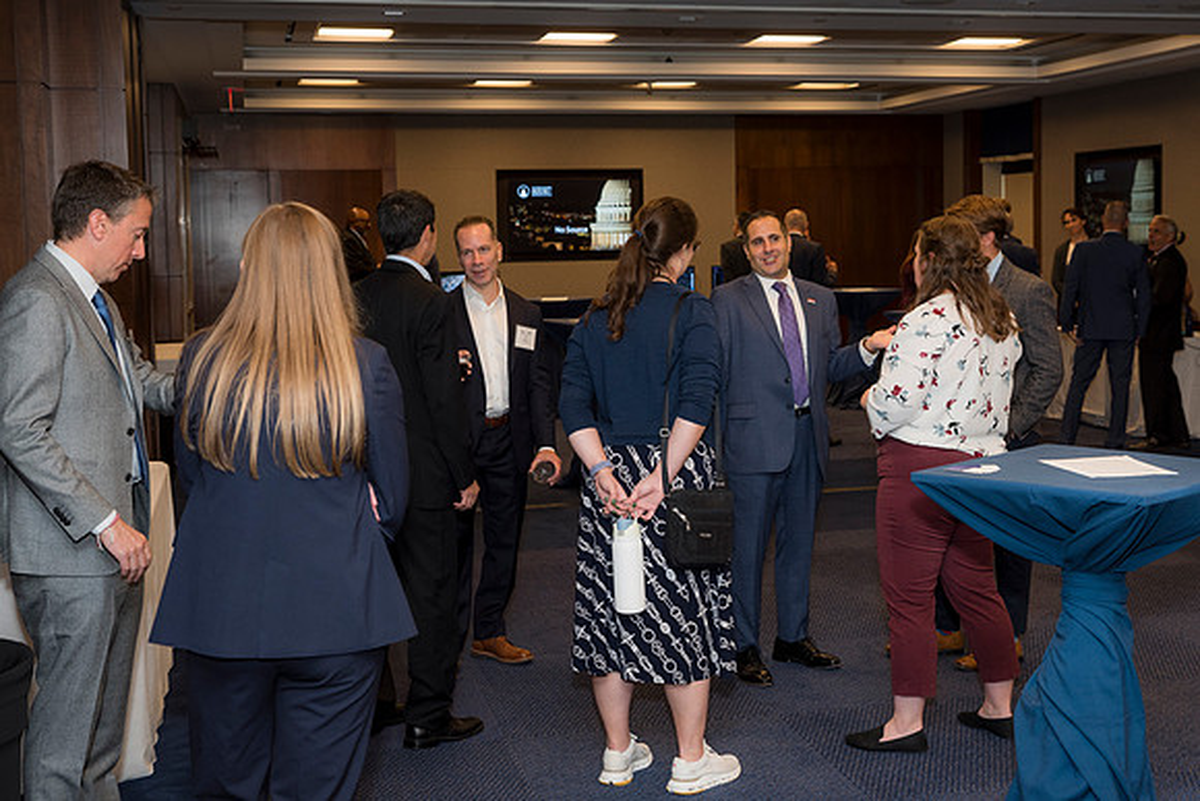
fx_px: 1534
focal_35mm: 46
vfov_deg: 29.3
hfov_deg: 42.7
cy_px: 400
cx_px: 600
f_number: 5
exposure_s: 1/125
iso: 800
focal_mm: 46
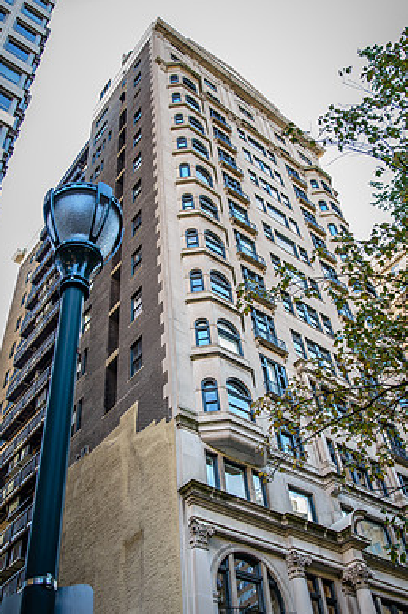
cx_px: 215
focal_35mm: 36
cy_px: 320
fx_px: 613
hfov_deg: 36.8
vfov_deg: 53.2
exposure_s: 1/160
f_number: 5.6
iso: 1250
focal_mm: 31
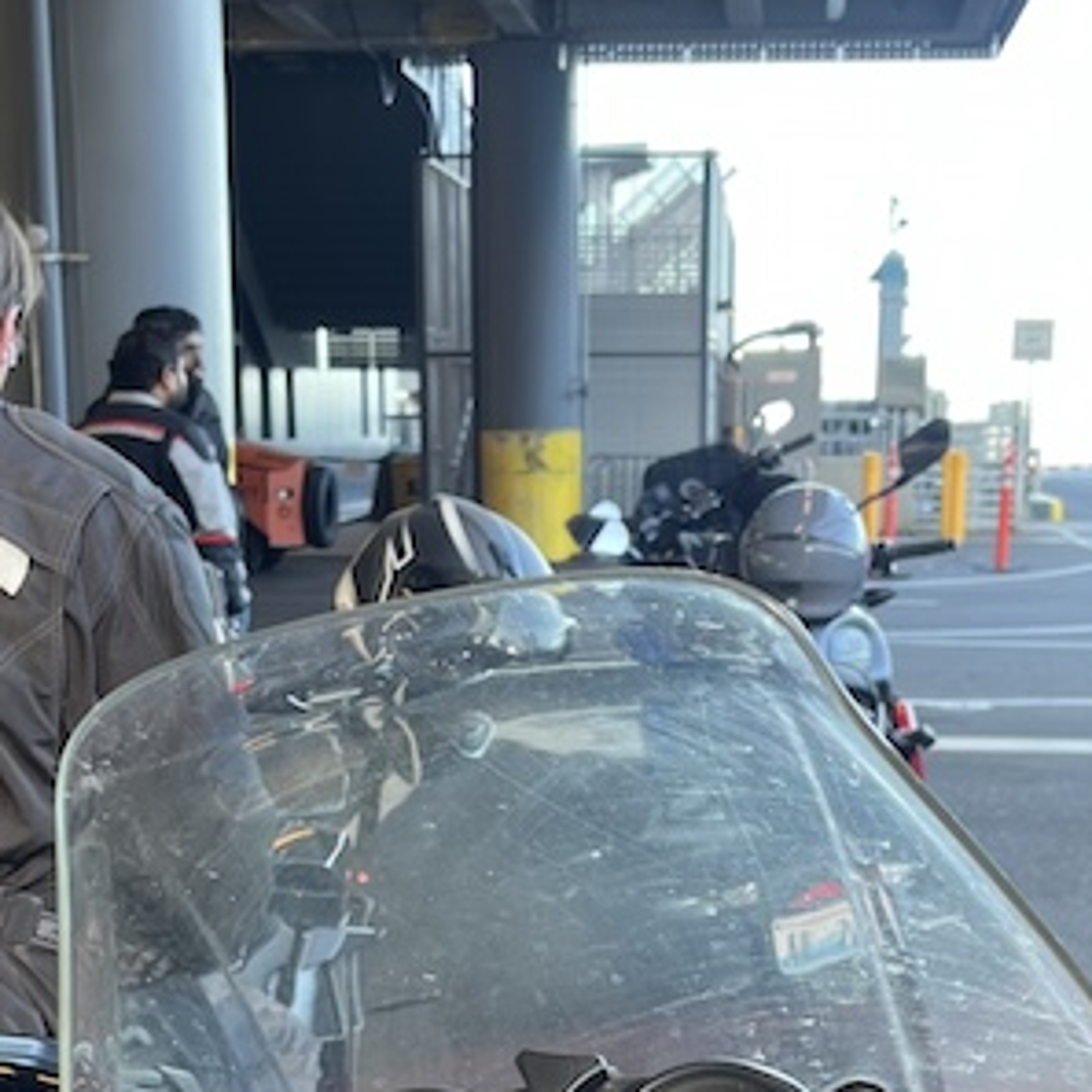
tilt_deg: -12.1
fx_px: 2213
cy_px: 897
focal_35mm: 62
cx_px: 603
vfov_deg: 27.1
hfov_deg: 27.7
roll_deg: -1.0
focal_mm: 5.1
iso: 40
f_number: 1.6
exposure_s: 1/122
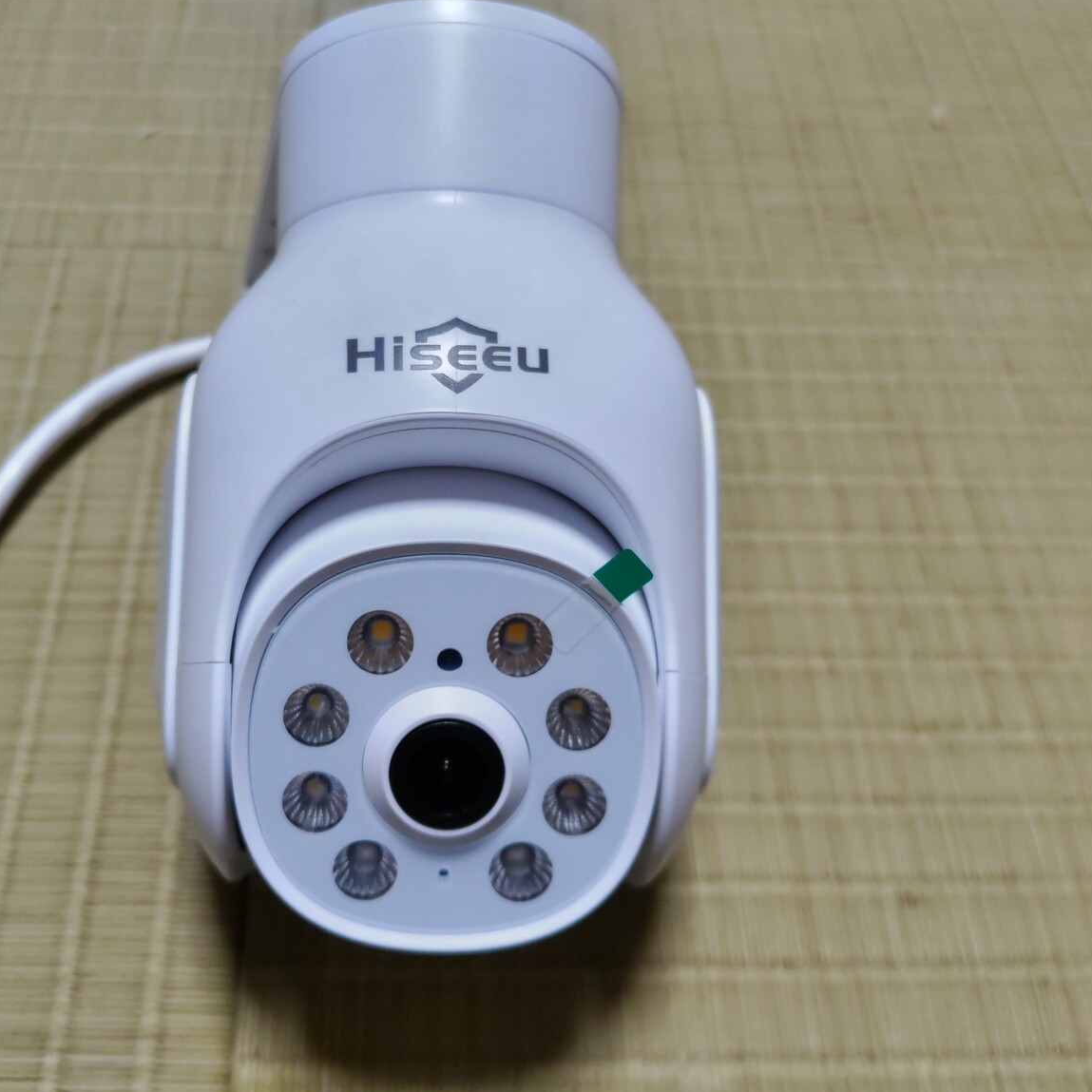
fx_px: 1142
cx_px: 452
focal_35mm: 32
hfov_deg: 50.9
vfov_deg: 51.1
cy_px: 535
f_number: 1.79
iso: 700
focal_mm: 4.8
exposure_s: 1/33
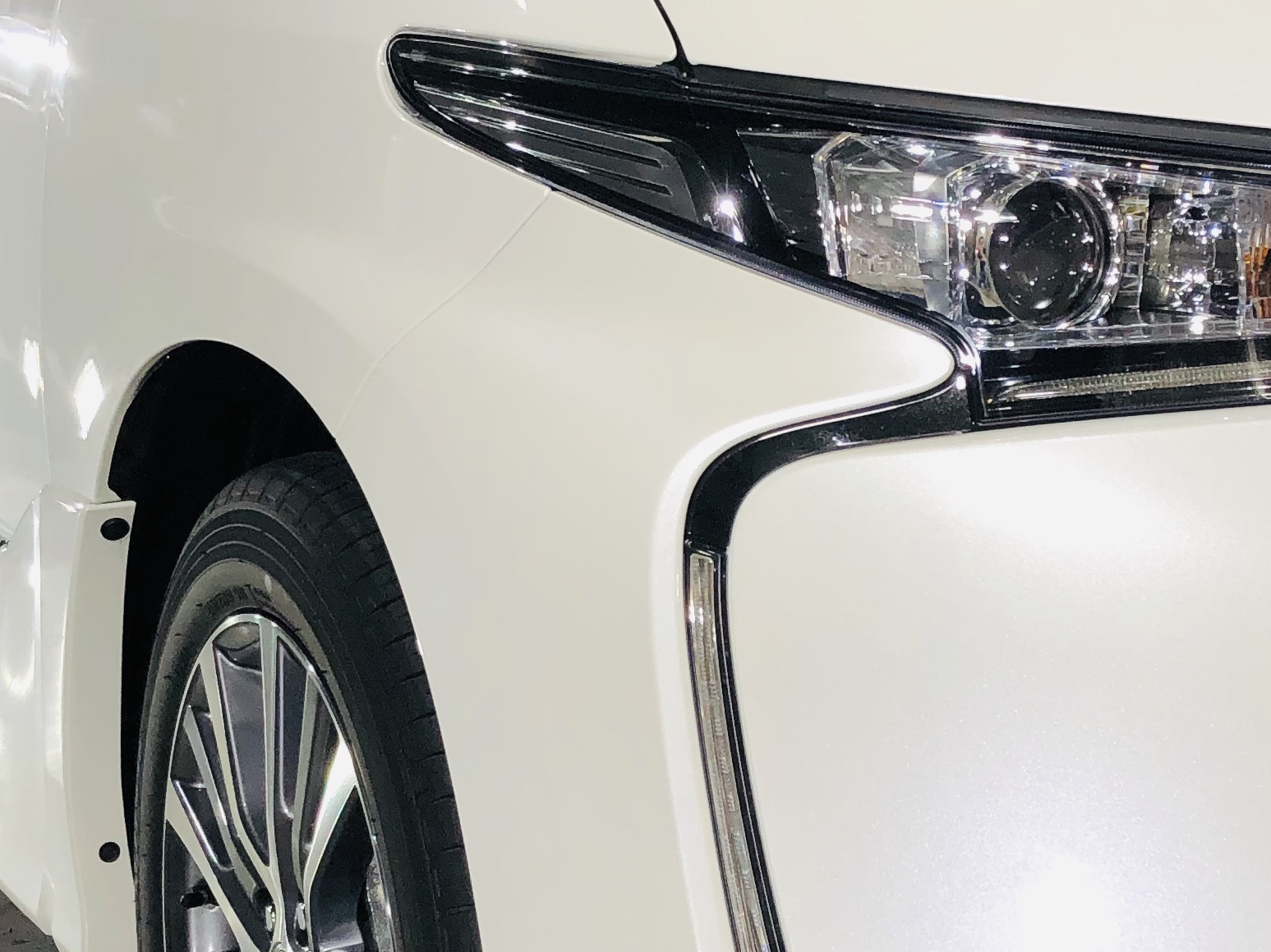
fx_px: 2680
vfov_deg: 20.2
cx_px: 751
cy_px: 501
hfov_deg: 26.6
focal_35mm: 73
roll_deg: +1.0
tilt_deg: -7.3
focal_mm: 3.99
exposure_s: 1/120
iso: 64
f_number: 1.8
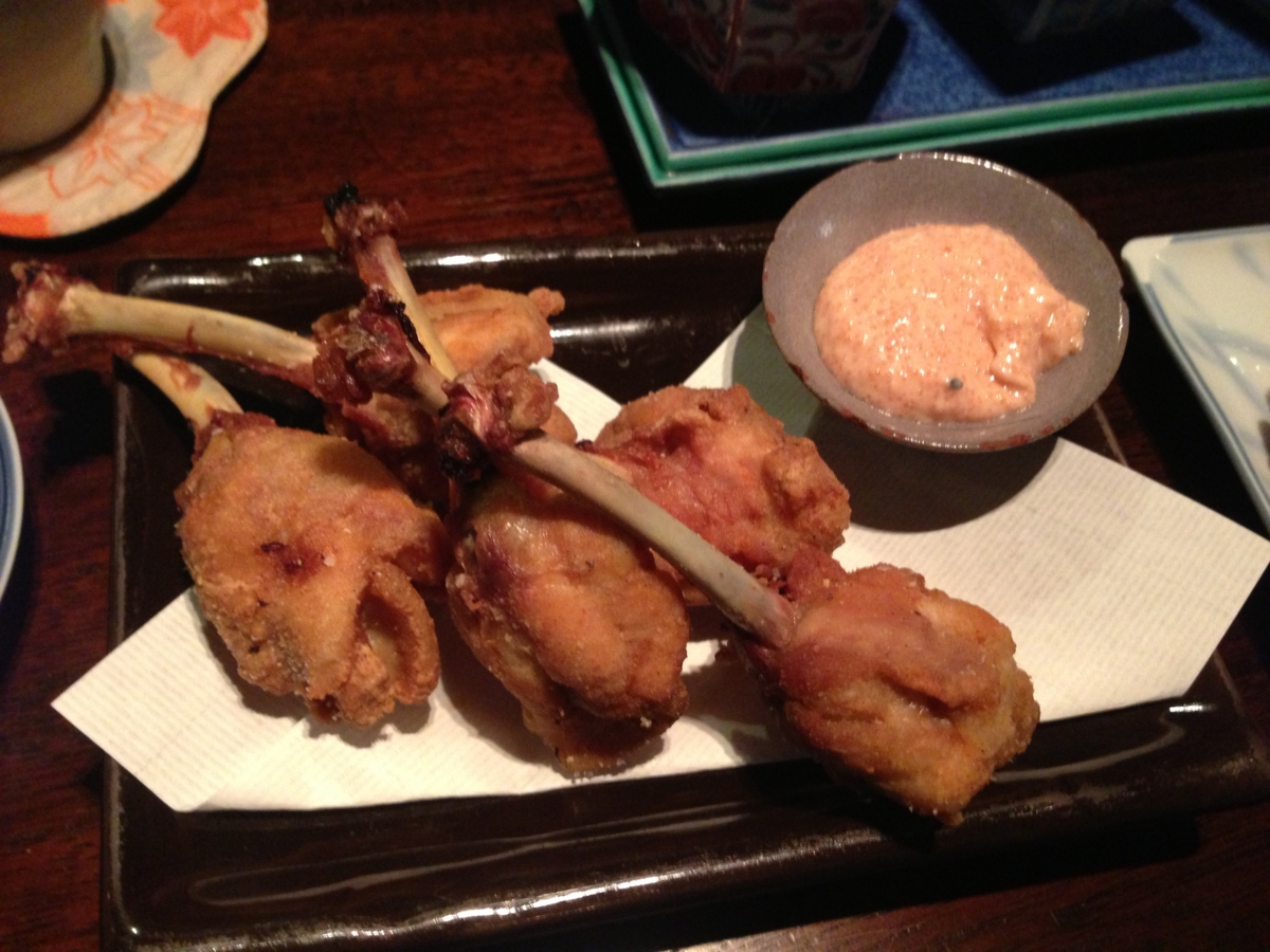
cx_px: 635
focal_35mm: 33
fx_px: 1211
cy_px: 476
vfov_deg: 42.9
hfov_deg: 55.4
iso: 400
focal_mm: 4.13
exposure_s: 1/15
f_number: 2.4
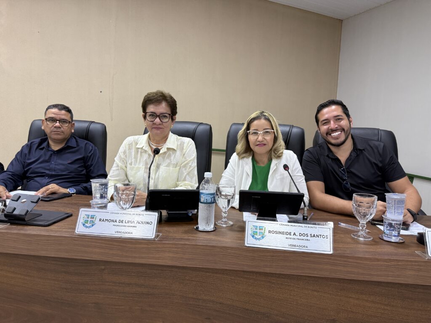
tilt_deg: -5.0
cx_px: 216
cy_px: 162
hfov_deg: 71.6
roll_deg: -2.4
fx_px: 299
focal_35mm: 24
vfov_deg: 56.8
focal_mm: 6.76
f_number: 1.78
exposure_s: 1/60
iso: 320
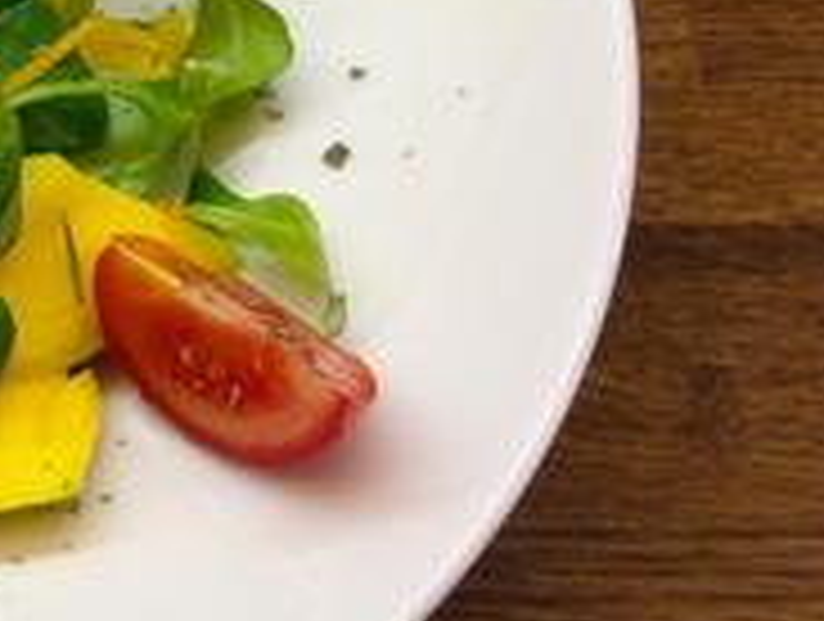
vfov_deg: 15.5
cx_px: -329
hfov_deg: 18.7
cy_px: 108
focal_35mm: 95
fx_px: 2266
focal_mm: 4.12
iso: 50
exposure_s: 1/33
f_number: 2.4
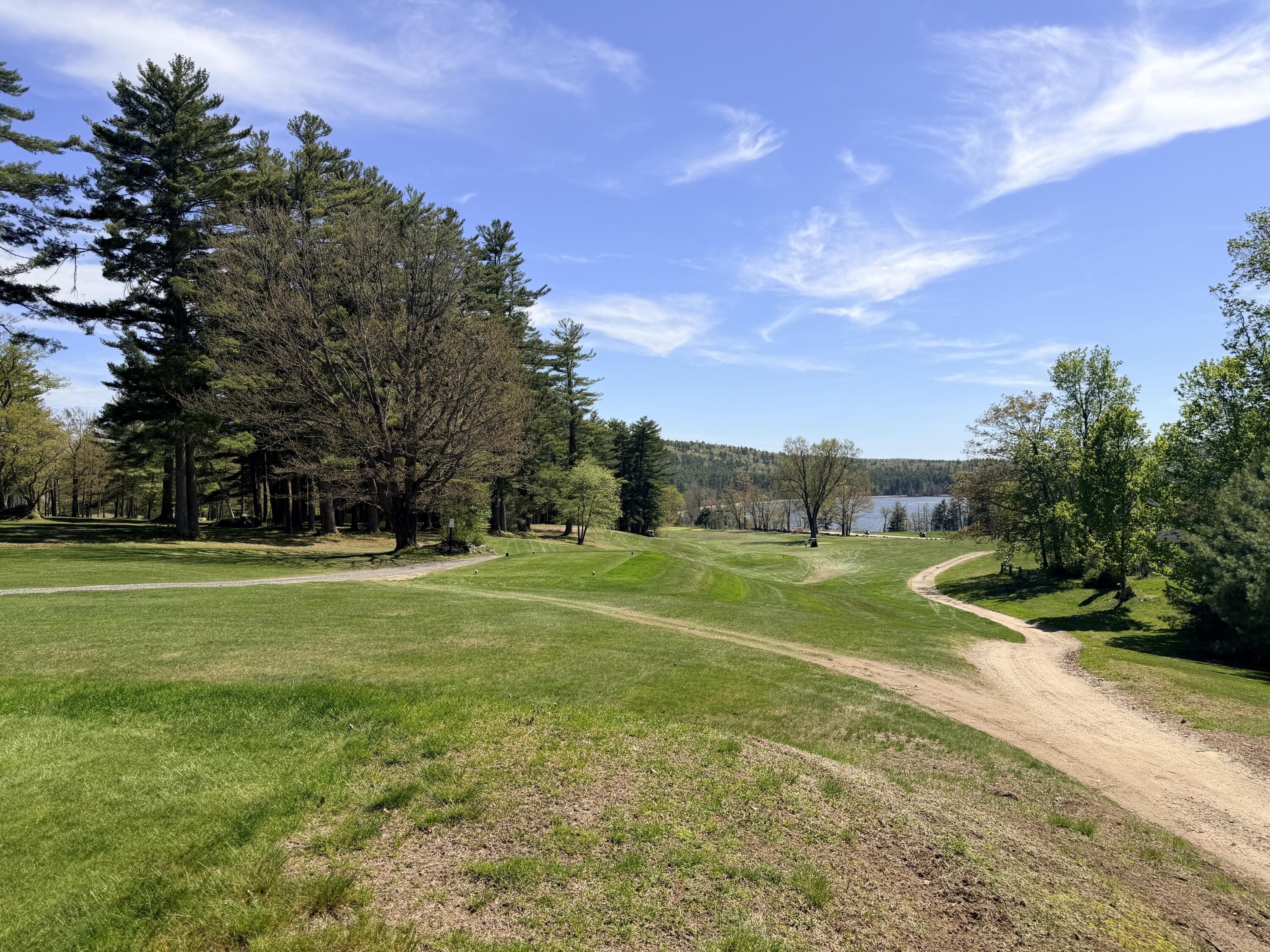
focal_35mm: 24
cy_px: 476
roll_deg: +0.6
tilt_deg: +0.3
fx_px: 881
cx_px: 635
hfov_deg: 71.6
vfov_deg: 56.8
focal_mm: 6.76
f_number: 1.78
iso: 80
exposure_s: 1/5714
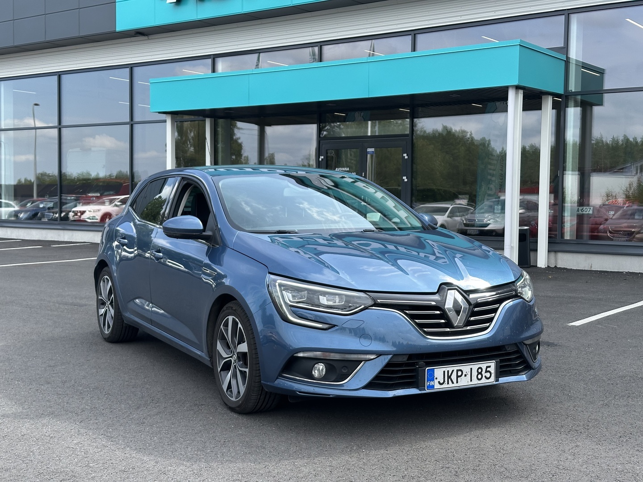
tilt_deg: -2.8
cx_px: 322
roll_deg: -0.7
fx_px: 892
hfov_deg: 39.7
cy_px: 241
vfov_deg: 30.3
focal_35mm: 48
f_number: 1.78
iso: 64
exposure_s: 1/1414
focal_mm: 6.86
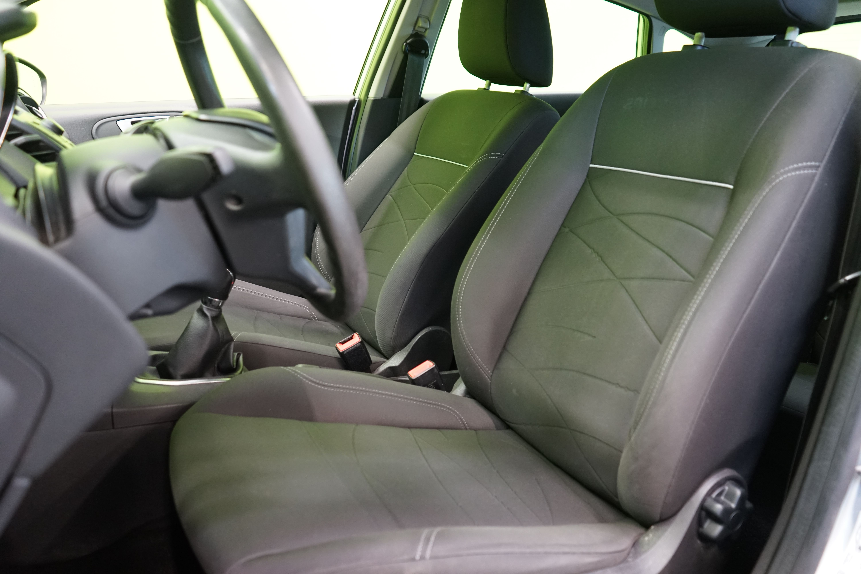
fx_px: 694
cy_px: 287
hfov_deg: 63.7
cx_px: 430
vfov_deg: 45.0
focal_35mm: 29
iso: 2000
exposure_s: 1/20
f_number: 4
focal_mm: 29
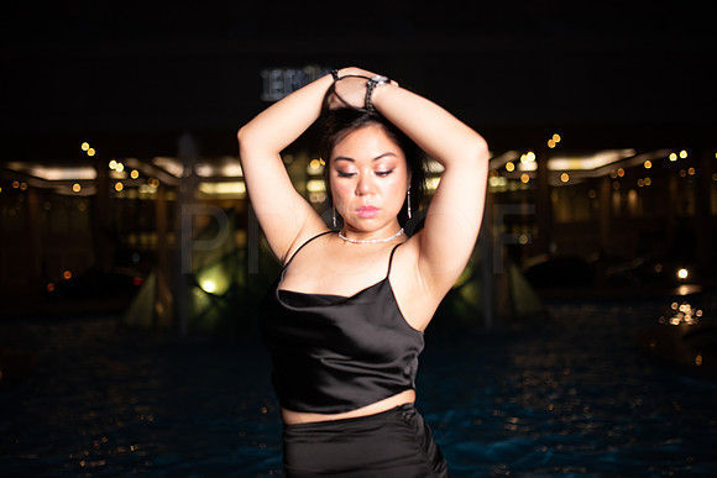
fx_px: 697
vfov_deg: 37.9
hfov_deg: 54.4
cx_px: 358
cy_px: 239
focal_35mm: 35
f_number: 1.4
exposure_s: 1/640
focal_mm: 35
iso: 800
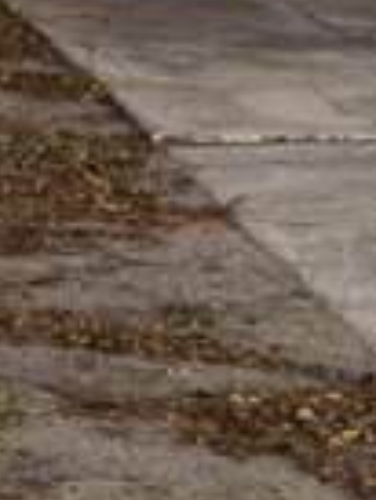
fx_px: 3514
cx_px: -7
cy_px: -507
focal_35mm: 243
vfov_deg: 7.8
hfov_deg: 6.1
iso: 320
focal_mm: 5.96
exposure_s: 1/9
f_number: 1.6
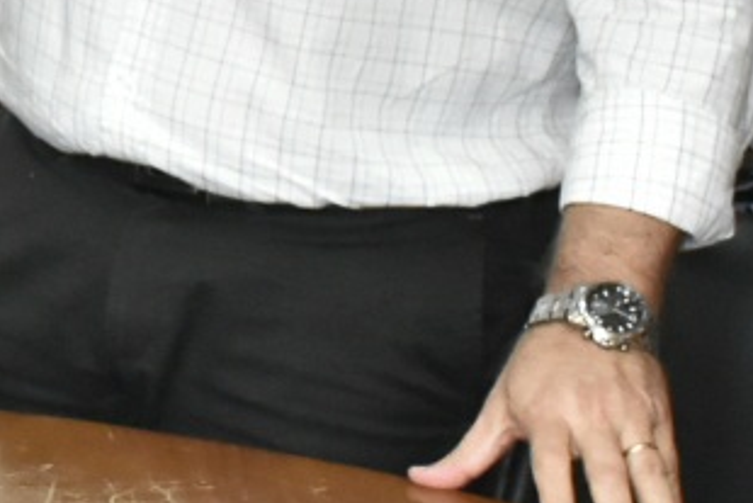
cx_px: -486
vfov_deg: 7.2
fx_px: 3934
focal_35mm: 188
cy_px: -182
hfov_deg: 10.4
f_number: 3.8
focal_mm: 24
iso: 4000
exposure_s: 1/200
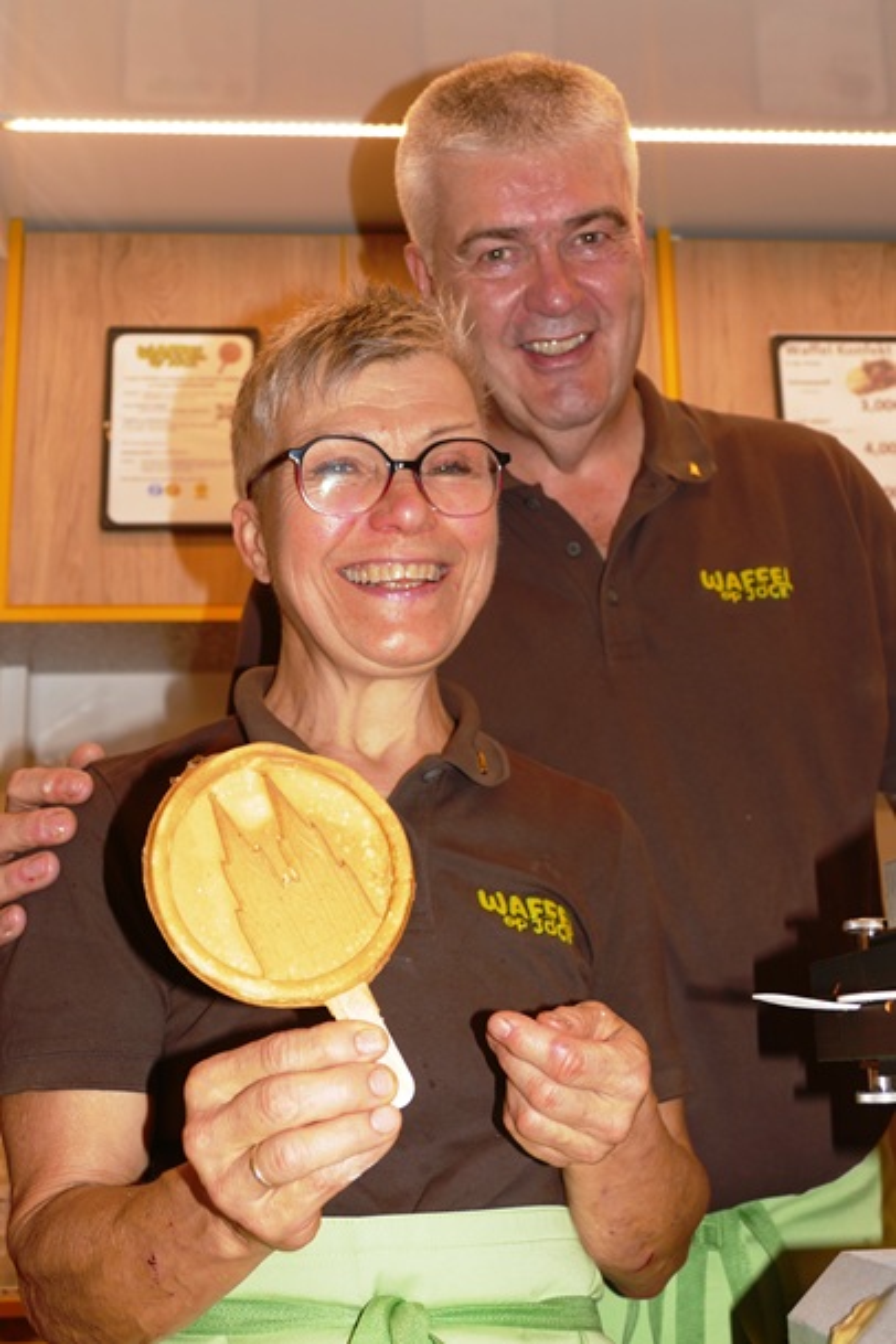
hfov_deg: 29.9
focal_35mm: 45
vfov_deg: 43.6
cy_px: 672
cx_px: 448
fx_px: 1680
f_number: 3.2
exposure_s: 1/60
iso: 125
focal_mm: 16.24
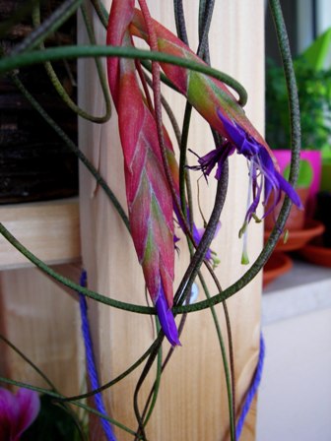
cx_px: 166
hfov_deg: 39.7
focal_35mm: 36
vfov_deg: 51.4
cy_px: 220
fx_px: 459
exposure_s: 1/56.4
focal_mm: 7.5
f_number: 4.8
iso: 64
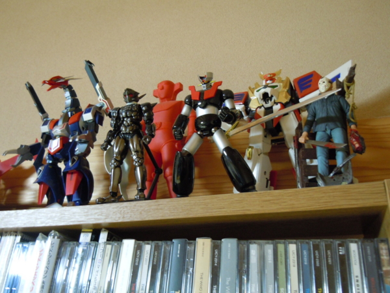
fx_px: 338
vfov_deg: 46.8
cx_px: 195
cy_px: 146
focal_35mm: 30
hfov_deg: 60.0
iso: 400
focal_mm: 5.4
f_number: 3.5
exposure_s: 1/3
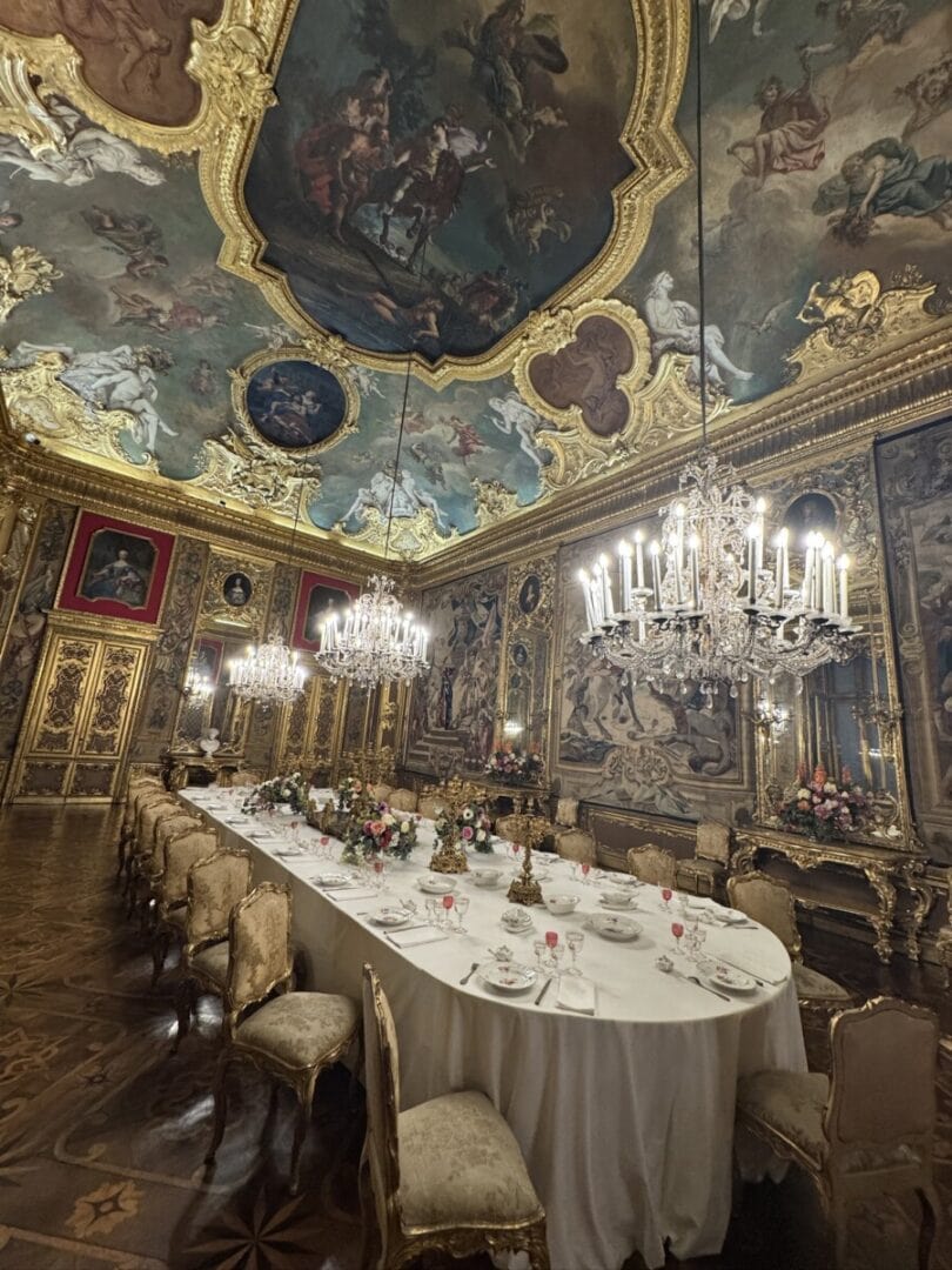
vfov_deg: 102.1
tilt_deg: +13.2
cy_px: 635
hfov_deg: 85.7
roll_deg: -7.3
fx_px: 513
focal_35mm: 14
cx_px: 476
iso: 320
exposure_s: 1/100
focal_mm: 2.22
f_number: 2.2
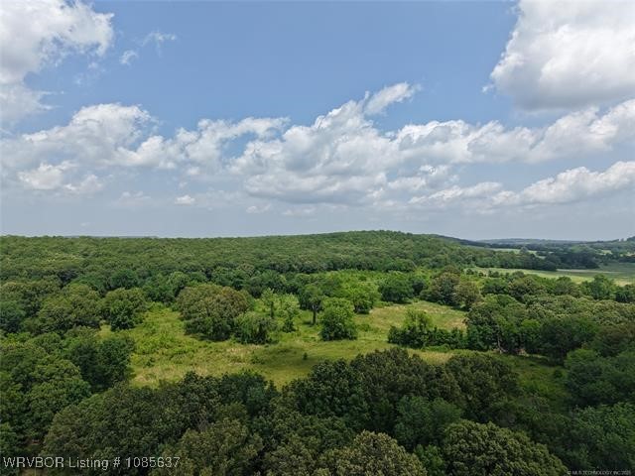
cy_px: 238
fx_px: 440
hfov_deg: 71.6
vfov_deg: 56.8
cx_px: 318
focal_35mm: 24
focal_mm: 8.67
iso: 150
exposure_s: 1/4000
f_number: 1.8
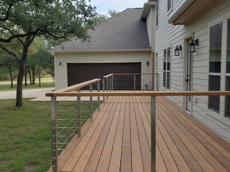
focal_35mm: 26
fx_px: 173
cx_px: 115
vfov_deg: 53.1
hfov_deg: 67.3
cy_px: 86
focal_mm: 5.7
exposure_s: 1/403
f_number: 1.6
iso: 1531
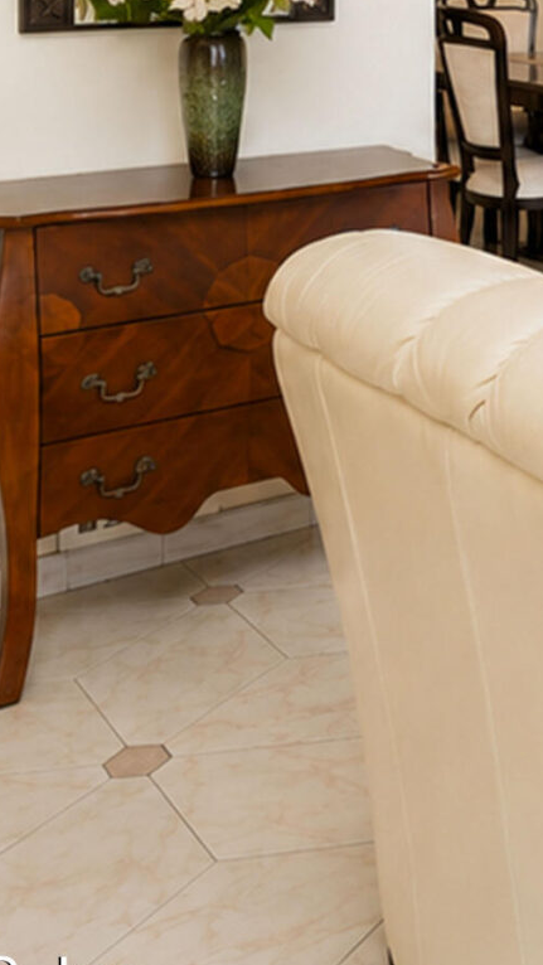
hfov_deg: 17.7
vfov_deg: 34.0
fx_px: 1433
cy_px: 3
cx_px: 944
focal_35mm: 56
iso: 64
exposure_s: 1/30
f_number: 4
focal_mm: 16
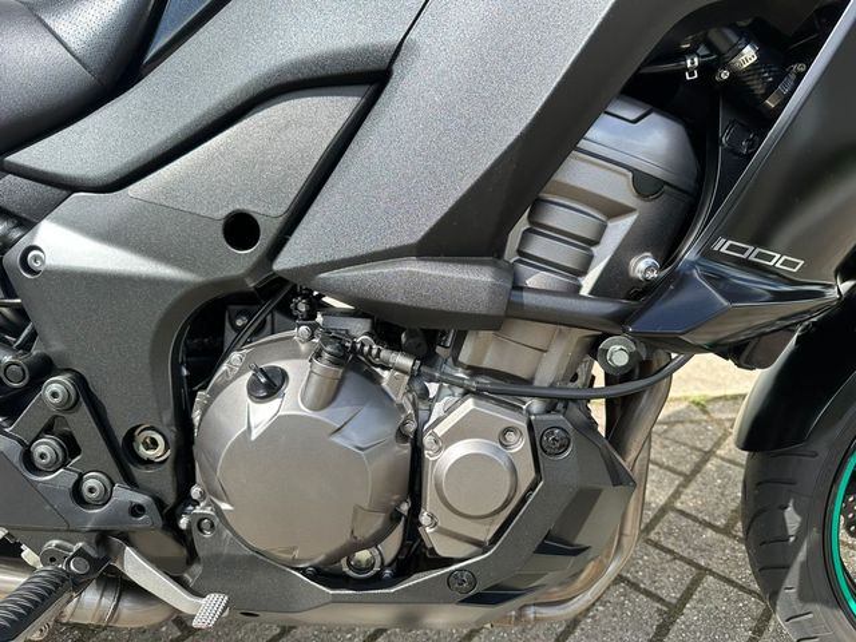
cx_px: 428
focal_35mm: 24
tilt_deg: -24.2
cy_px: 321
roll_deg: +1.4
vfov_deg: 56.8
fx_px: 593
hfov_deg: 71.6
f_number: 1.78
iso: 80
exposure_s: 1/1517
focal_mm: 6.86
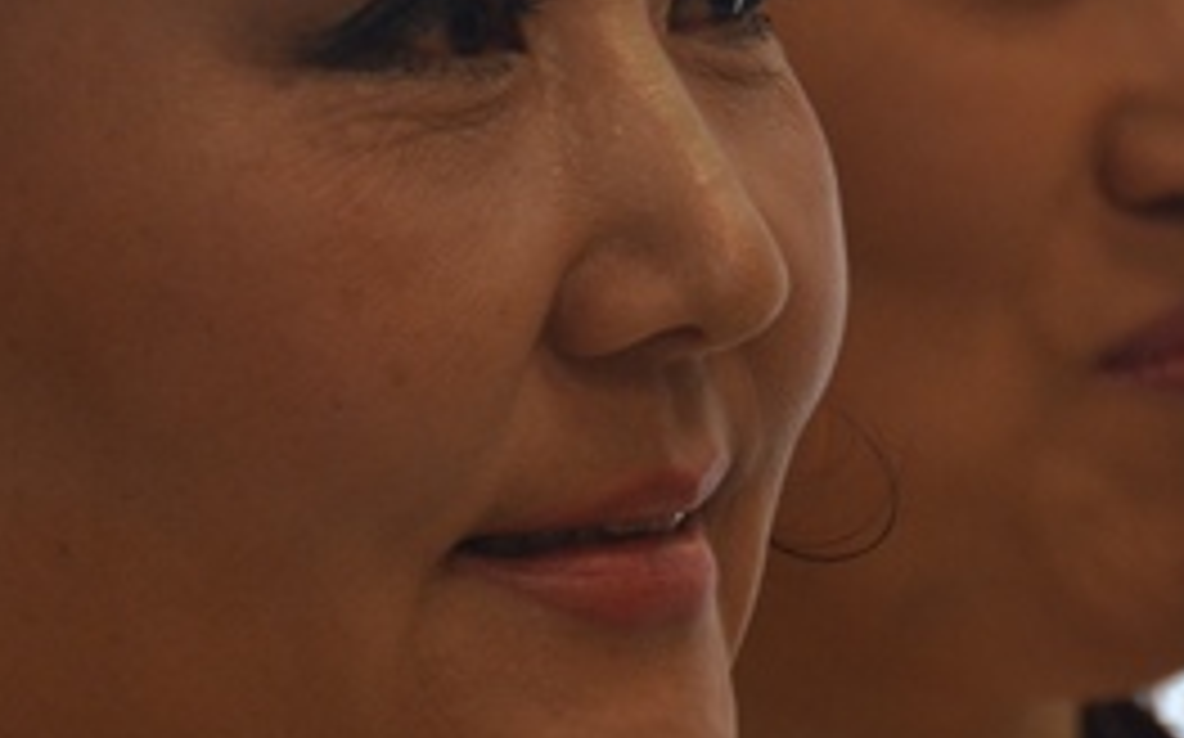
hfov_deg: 3.3
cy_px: 441
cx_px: 702
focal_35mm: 631
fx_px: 20348
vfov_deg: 2.1
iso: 800
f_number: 5.6
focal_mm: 170
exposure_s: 1/125
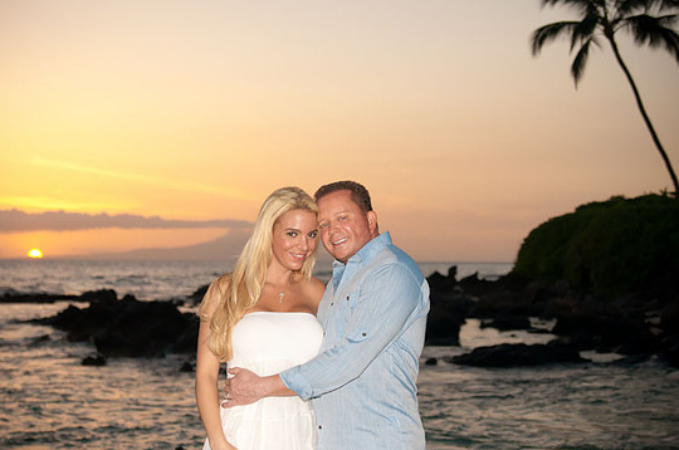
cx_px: 321
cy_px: 233
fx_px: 1092
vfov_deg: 23.3
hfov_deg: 34.5
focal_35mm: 58
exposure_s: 1/1600
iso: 800
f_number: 2.8
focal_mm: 36
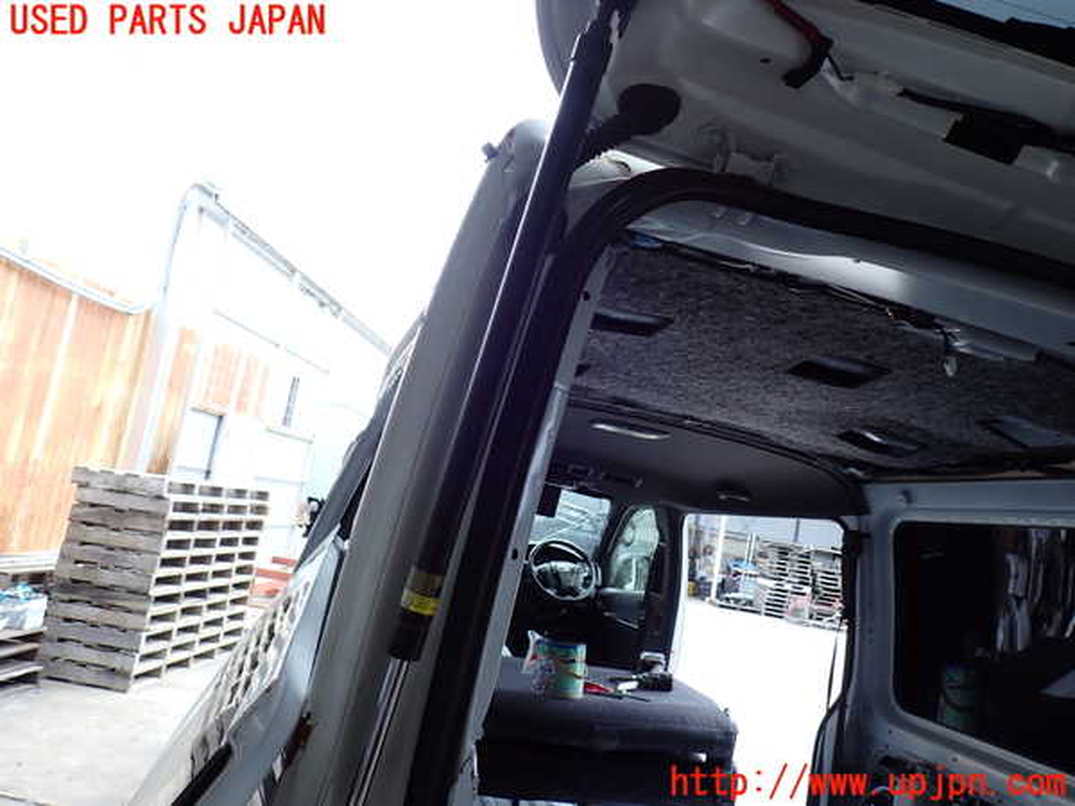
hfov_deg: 69.4
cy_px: 403
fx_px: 776
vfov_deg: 54.9
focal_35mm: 25
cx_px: 538
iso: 100
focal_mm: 4.5
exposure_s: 1/200
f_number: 2.8
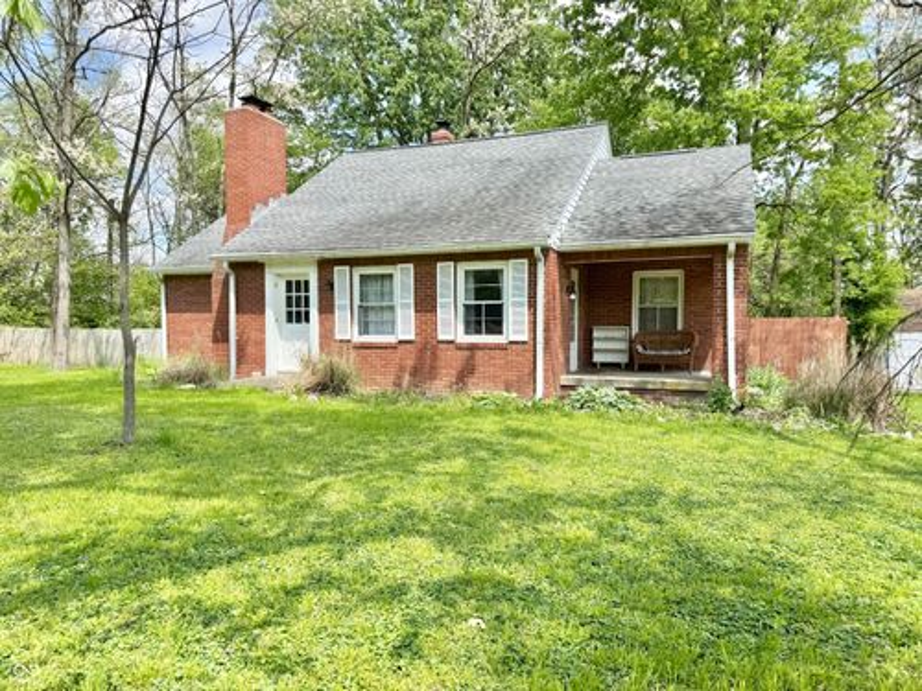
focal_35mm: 24
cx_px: 461
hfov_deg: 71.6
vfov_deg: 56.8
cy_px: 346
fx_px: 639
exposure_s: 1/1678
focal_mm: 6.76
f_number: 1.78
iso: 80
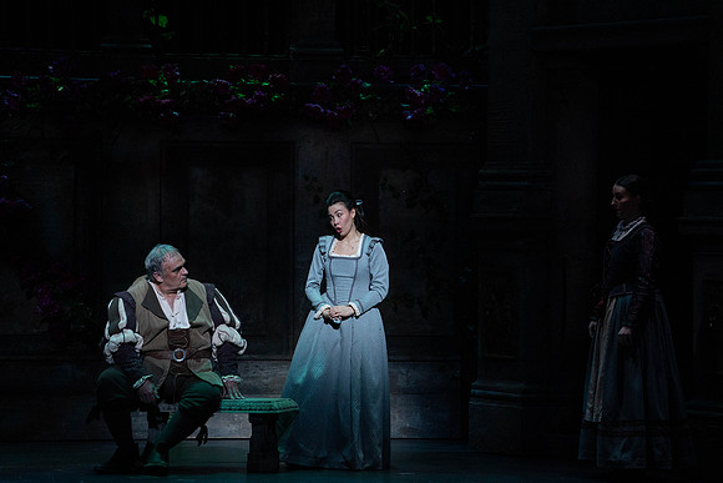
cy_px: 242
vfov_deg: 7.3
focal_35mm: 189
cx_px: 362
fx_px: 3796
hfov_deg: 10.9
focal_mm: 189
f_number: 6.3
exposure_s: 1/200
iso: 5000
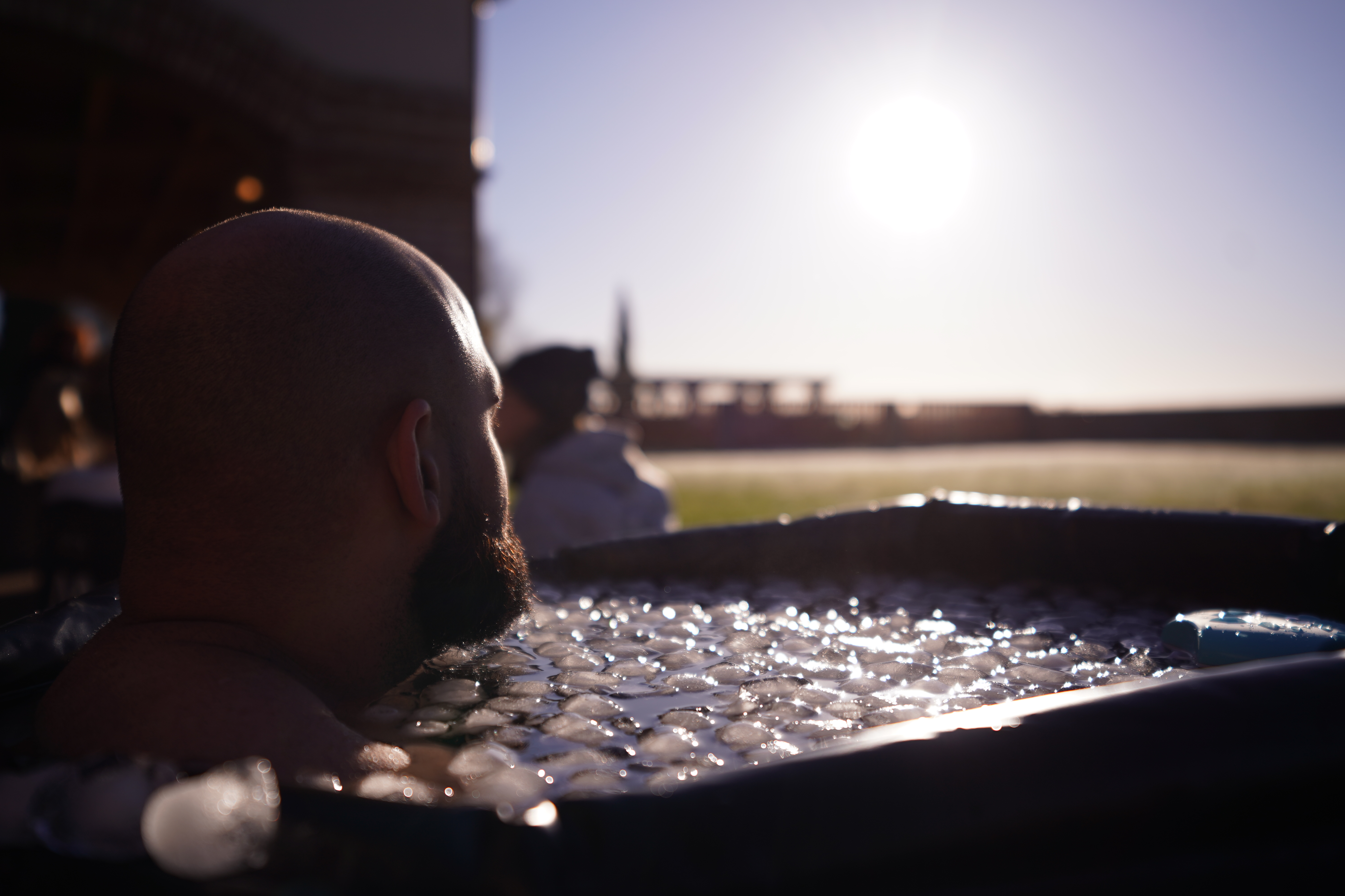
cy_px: 448
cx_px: 672
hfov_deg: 54.4
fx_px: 1308
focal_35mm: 35
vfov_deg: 37.9
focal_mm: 35
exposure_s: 1/3200
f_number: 2.8
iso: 100
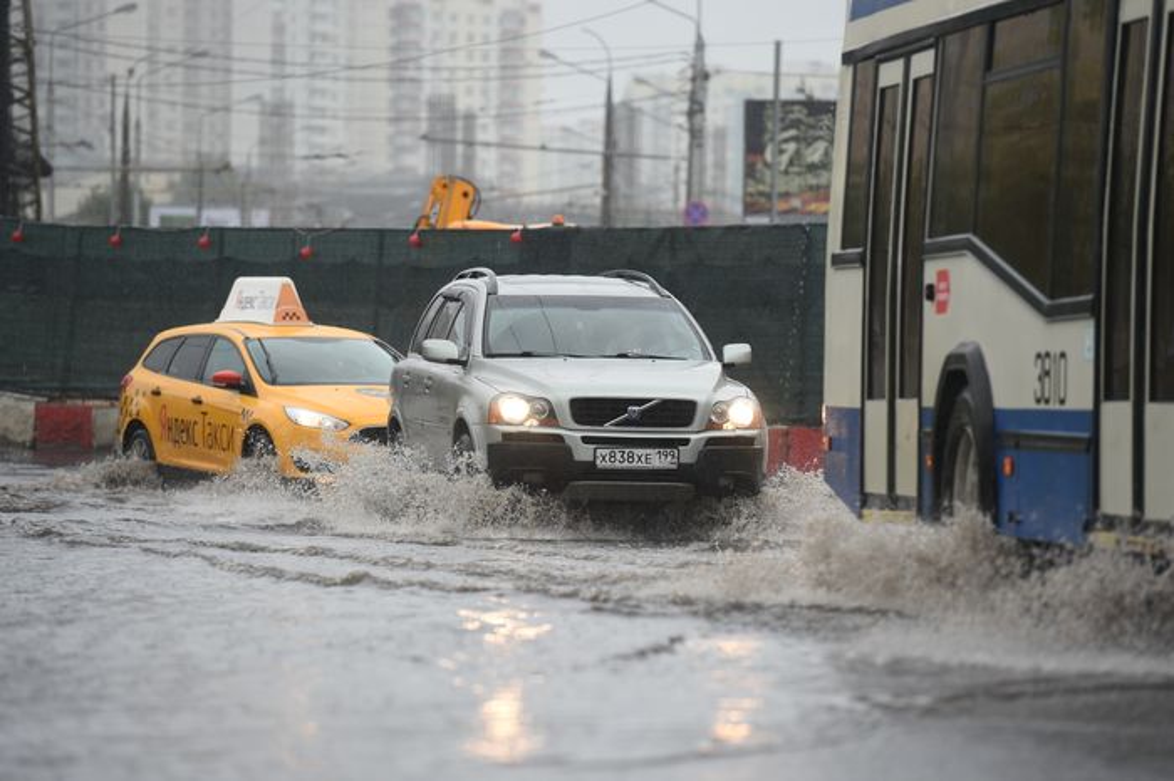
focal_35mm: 200
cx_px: 587
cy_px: 390
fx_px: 6519
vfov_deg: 6.9
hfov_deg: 10.3
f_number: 4.5
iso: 100
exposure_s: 1/250
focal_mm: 200
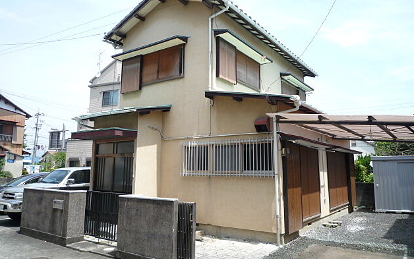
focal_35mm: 27
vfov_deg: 46.0
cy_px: 121
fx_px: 305
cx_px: 210
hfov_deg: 68.4
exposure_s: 1/640
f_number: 2.8
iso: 100
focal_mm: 4.4
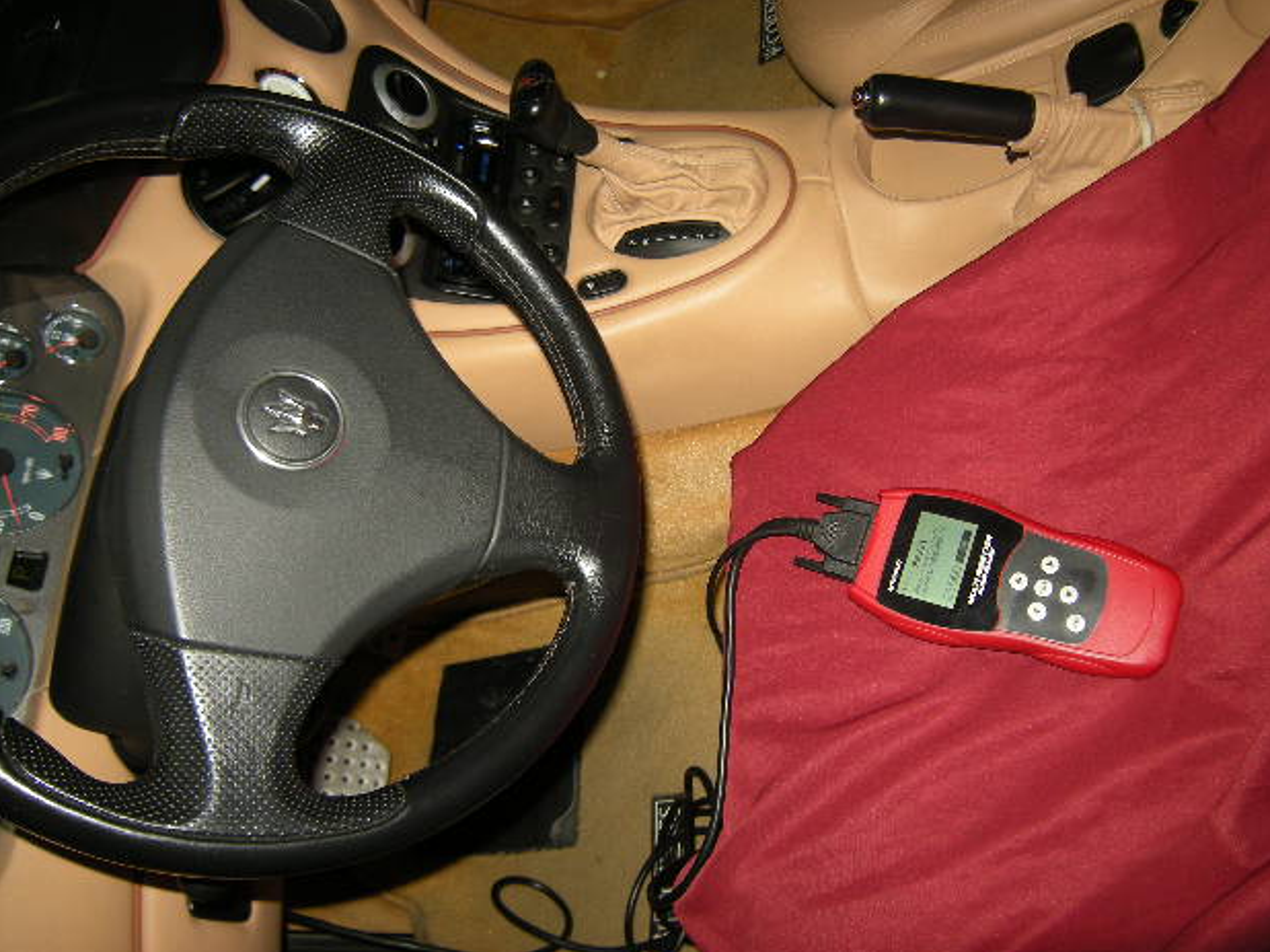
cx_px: 653
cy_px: 489
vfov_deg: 48.2
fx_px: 1064
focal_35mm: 29
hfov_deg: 61.7
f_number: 2.8
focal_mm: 4.7
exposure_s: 1/60
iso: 77
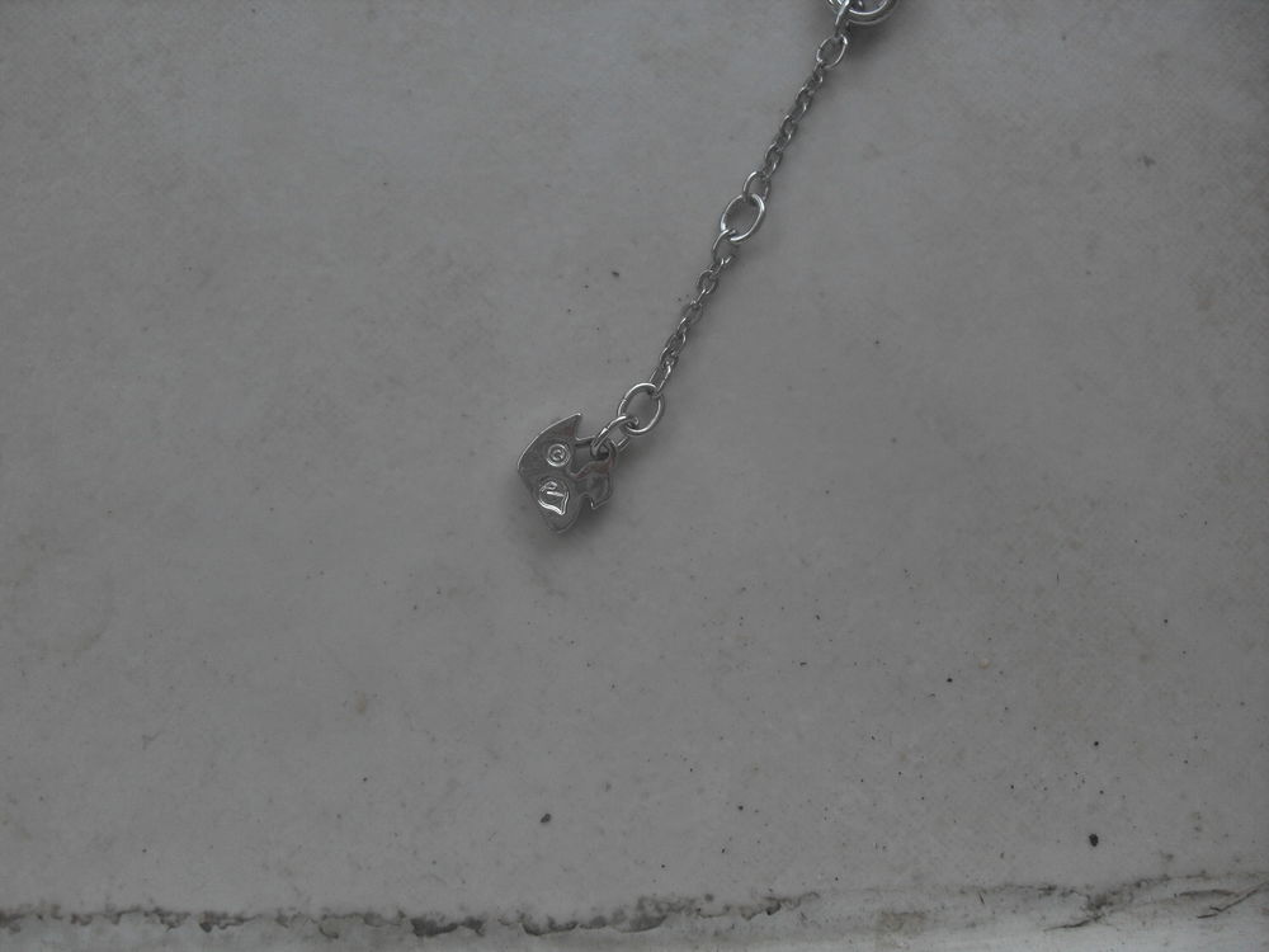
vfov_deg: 38.7
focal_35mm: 37
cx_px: 634
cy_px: 476
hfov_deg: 50.1
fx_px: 1356
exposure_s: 1/125
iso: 80
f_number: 2.8
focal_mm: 6.3
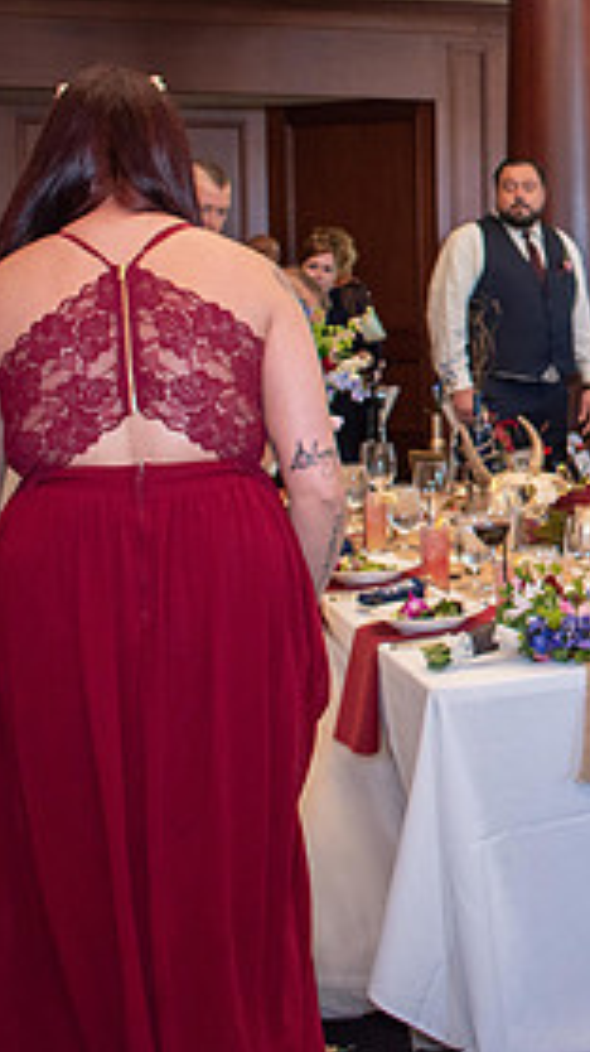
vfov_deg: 35.0
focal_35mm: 59
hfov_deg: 18.8
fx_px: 1644
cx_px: 783
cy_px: 325
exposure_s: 1/60
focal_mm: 18
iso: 800
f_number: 4
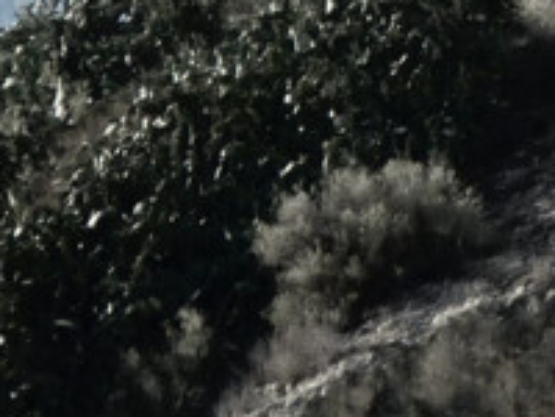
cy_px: -837
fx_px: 24643
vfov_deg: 1.0
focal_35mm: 1537
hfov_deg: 1.3
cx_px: 1496
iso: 80
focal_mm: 42.6
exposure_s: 1/320
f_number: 5.6
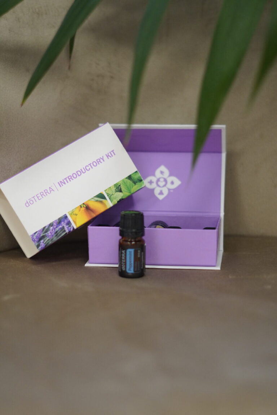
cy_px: 208
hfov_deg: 18.2
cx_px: 138
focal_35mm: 75
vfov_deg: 27.0
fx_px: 866
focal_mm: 50
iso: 1000
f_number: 1.8
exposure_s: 1/500
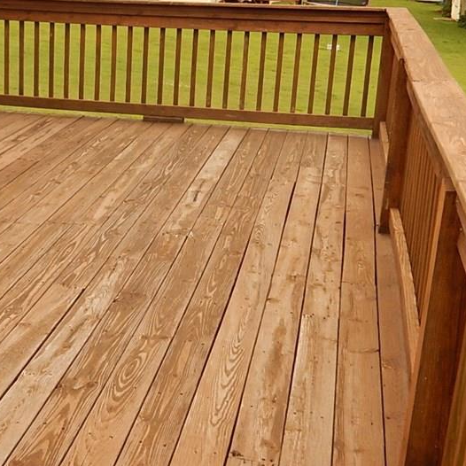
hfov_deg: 26.8
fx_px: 944
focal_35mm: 62
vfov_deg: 27.7
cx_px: 45
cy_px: 227
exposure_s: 1/400
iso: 125
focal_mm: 6.5
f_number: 4
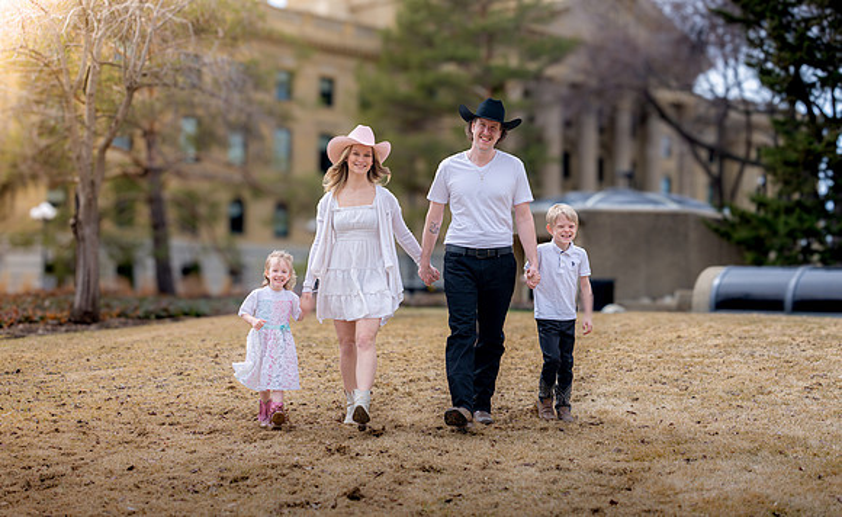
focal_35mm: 53
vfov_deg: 24.0
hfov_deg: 38.2
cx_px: 428
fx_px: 1217
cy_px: 277
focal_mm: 50
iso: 100
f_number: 2
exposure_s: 1/2500
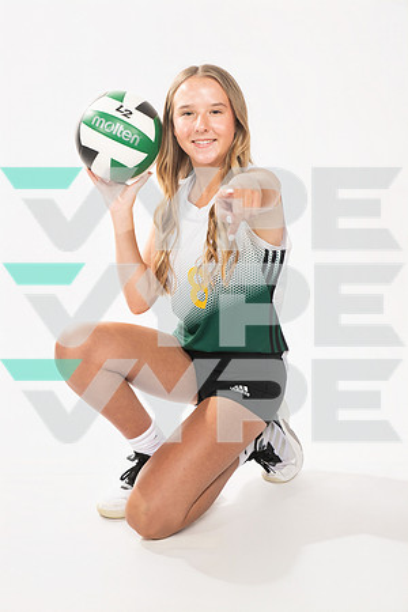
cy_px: 306
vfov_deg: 38.2
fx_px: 884
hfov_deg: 26.0
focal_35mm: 52
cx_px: 204
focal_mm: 52
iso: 640
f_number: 7.1
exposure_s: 1/400
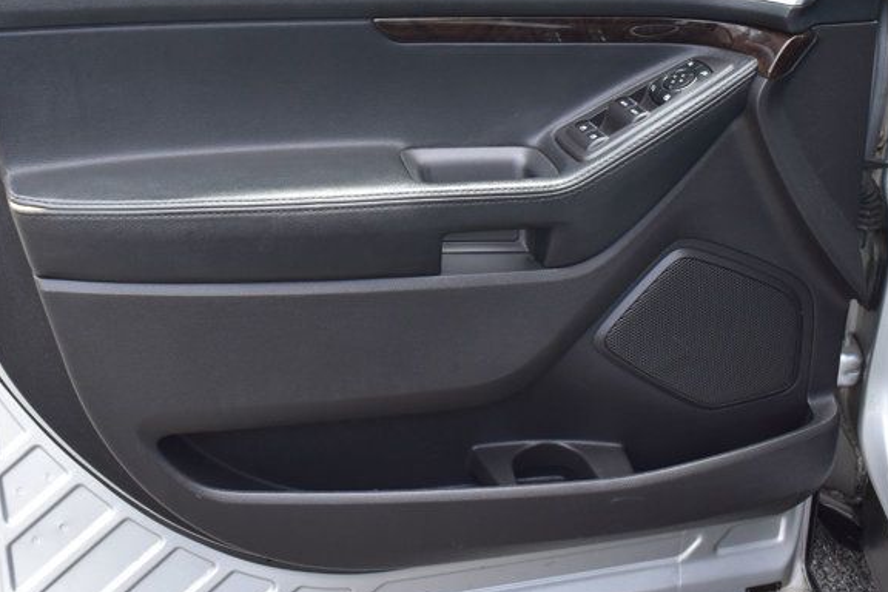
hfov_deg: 41.0
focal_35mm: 48
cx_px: 388
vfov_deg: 27.5
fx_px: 1184
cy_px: 114
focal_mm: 18
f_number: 9
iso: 400
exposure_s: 1/125
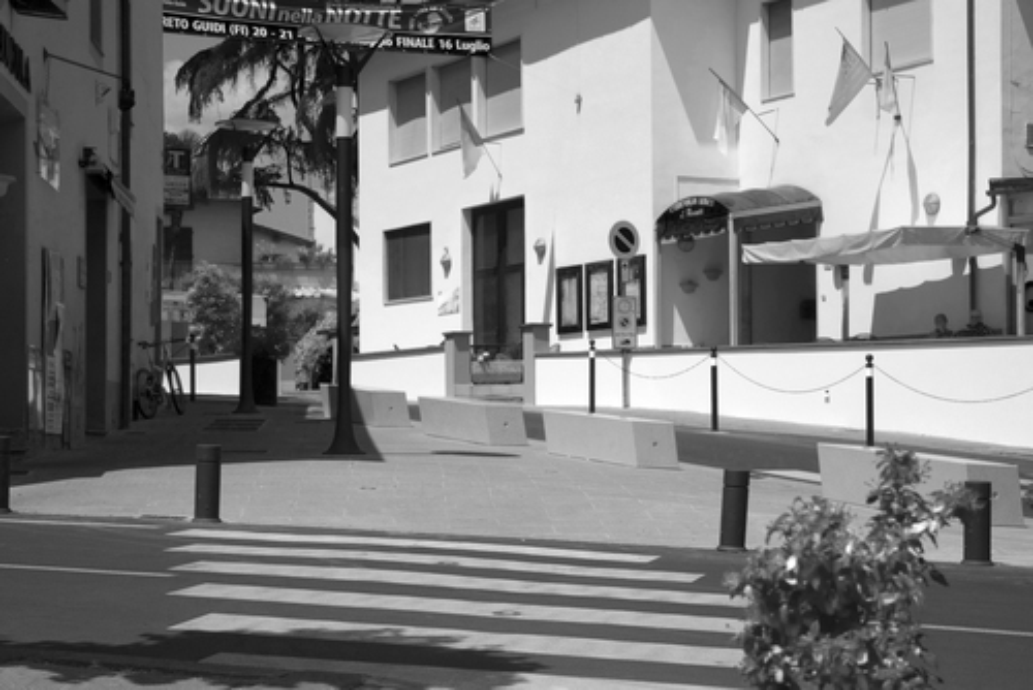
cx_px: 516
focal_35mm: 75
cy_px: 345
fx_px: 2153
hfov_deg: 27.0
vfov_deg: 18.2
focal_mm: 50
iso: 200
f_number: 5.6
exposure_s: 1/1600
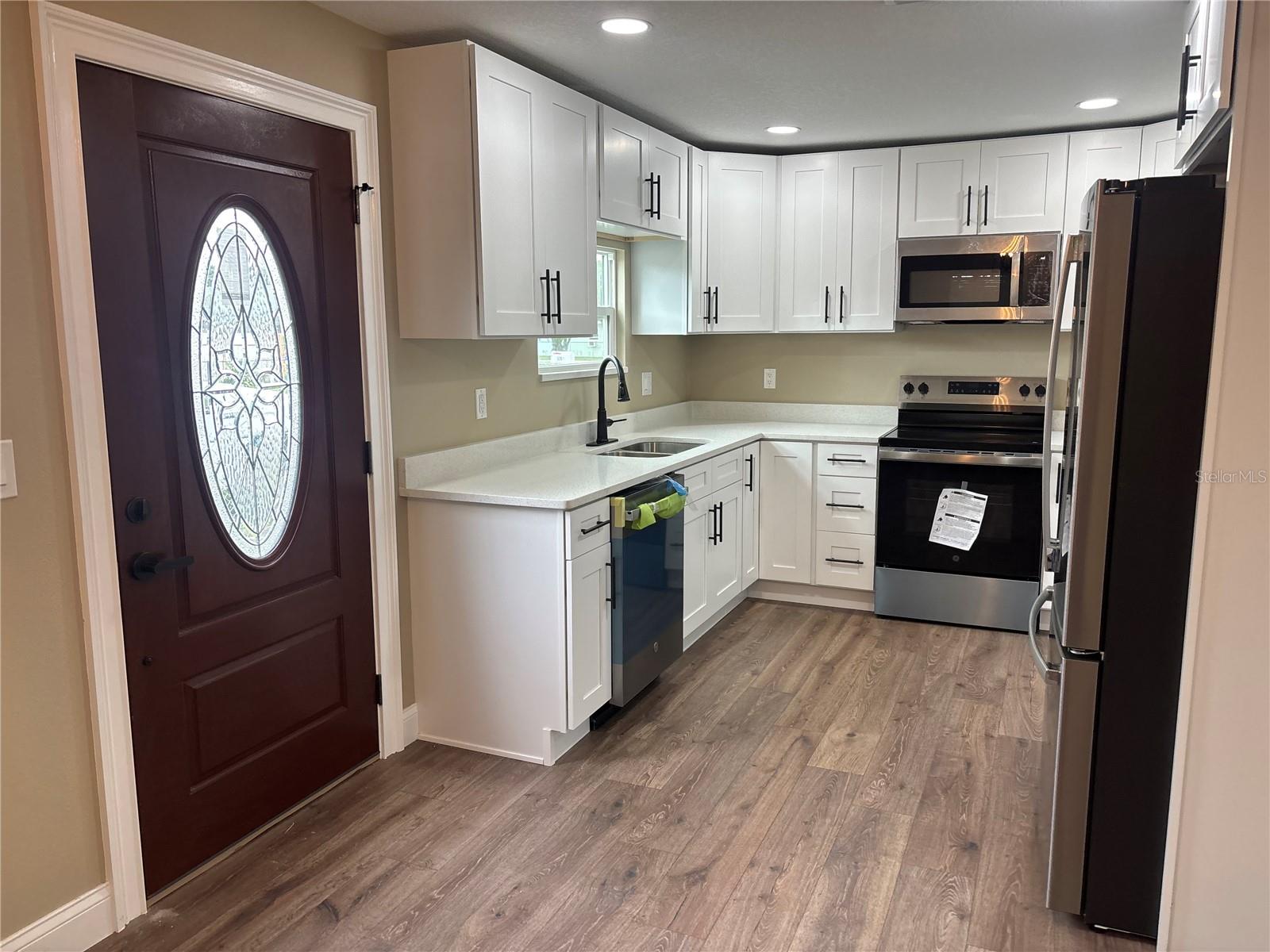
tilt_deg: -11.0
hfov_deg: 67.3
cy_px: 476
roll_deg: -0.9
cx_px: 635
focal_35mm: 26
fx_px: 954
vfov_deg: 53.1
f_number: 1.6
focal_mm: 5.96
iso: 100
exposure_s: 1/120
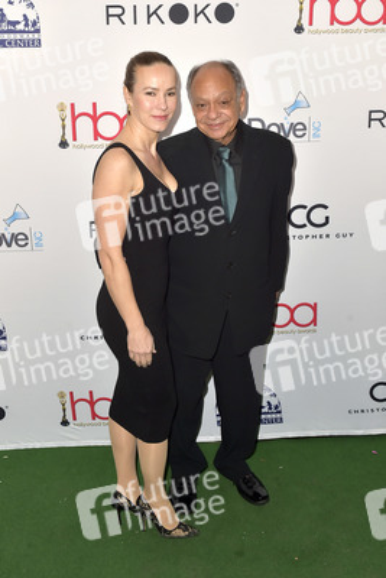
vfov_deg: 58.7
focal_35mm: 32
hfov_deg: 41.1
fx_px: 514
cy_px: 289
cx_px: 193
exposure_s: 1/250
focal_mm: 32
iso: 400
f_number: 6.3
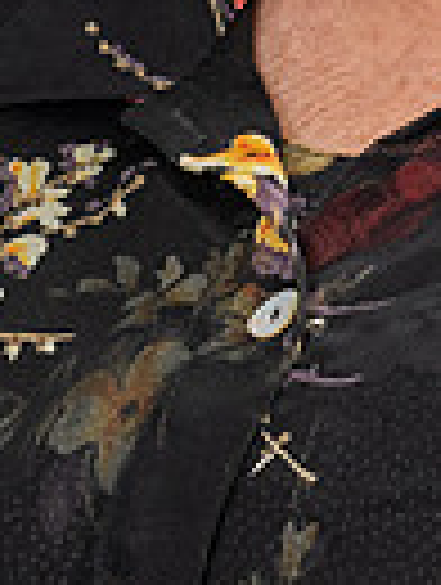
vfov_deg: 4.1
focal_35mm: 484
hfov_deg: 3.1
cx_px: 363
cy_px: 108
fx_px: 8195
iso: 200
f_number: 5.6
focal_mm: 60
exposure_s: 1/125
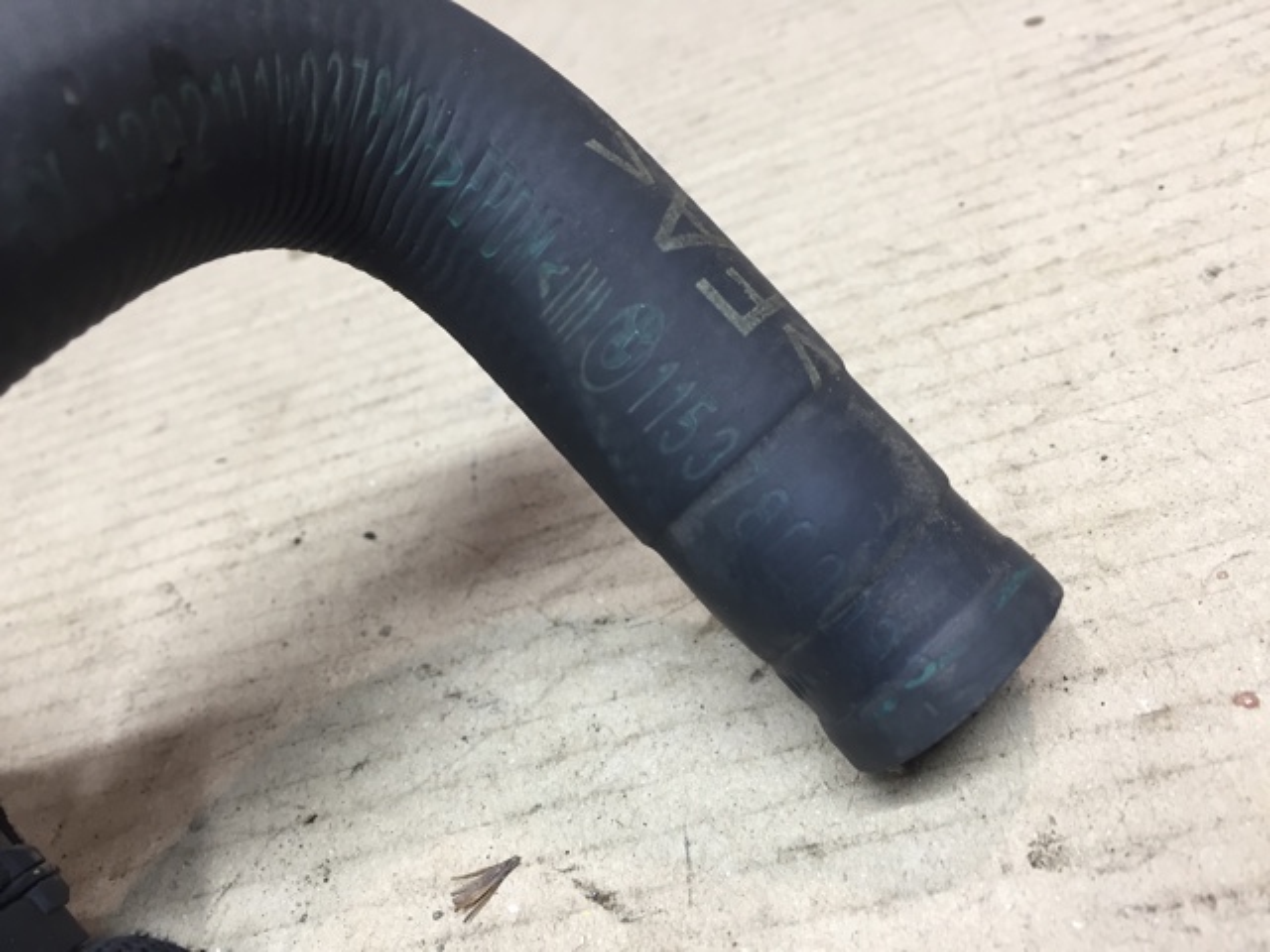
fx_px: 1064
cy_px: 476
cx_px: 635
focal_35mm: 29
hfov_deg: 61.7
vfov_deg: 48.2
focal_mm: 4.15
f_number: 2.2
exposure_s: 1/33
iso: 80
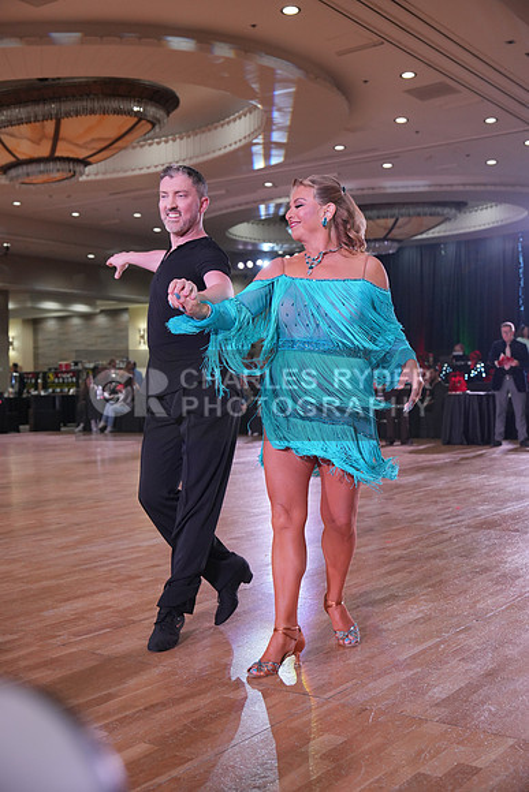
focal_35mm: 44
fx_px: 969
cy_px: 396
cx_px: 264
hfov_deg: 30.5
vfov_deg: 44.5
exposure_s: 1/500
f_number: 4
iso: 1600
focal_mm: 44
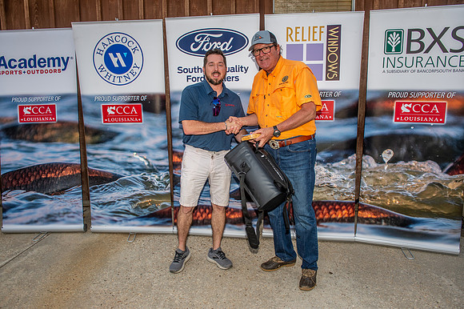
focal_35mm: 27
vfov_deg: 47.9
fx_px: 348
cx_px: 232
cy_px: 154
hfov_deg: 67.4
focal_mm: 27
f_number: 6.3
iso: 160
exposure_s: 1/200
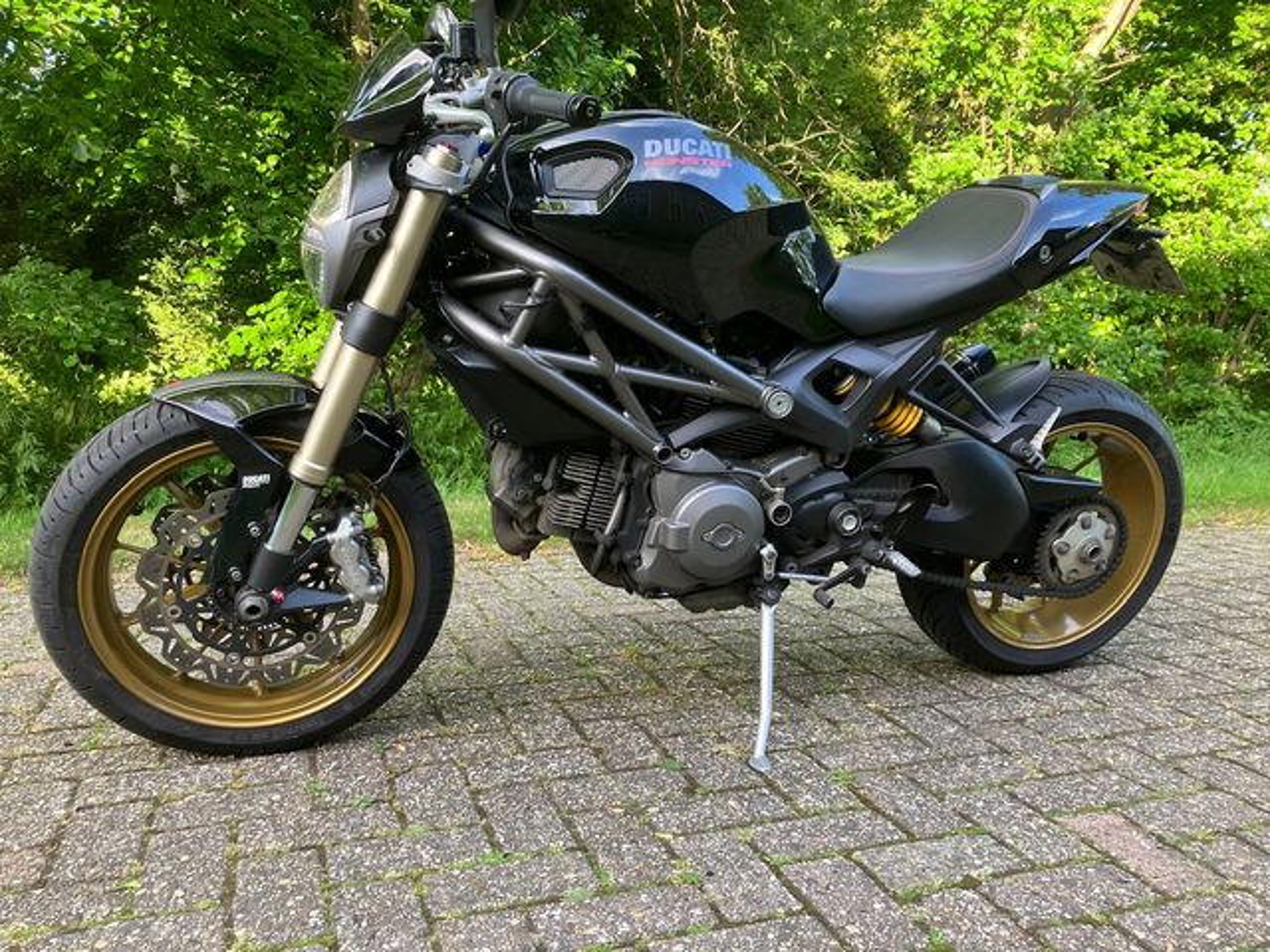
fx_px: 1027
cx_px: 635
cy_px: 476
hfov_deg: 63.4
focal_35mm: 28
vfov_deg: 49.7
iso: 64
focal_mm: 3.99
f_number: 1.8
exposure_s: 1/121
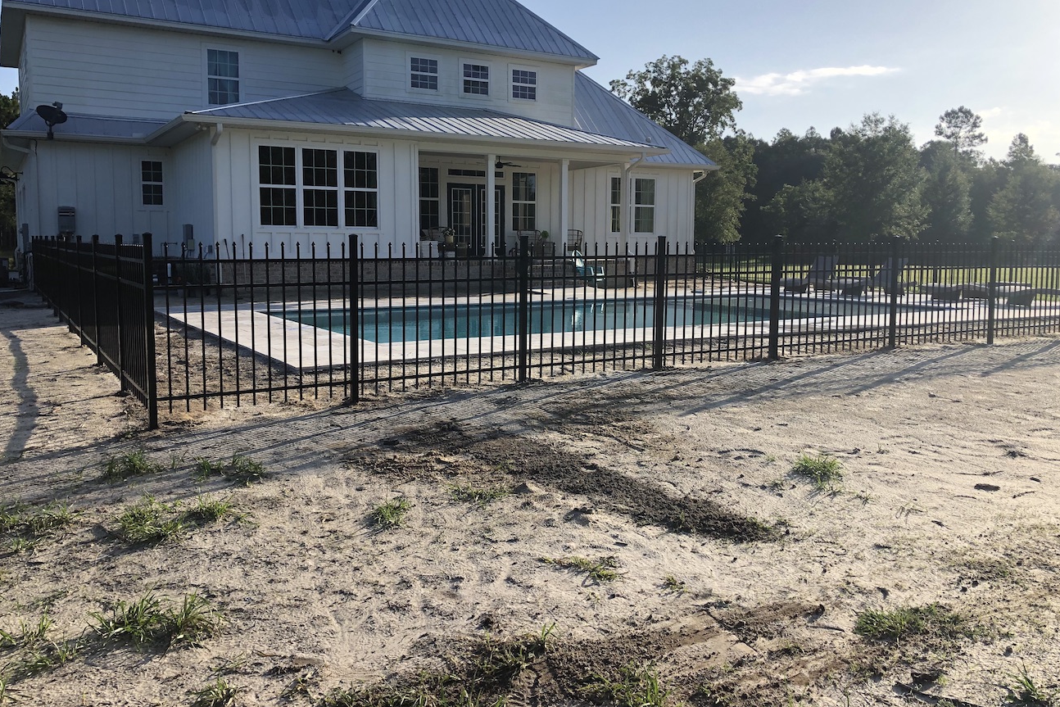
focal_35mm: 30
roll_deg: +0.3
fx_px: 883
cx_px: 530
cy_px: 317
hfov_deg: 61.9
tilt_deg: -4.7
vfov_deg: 43.6
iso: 20
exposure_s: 1/1779
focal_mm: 3.99
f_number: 1.8
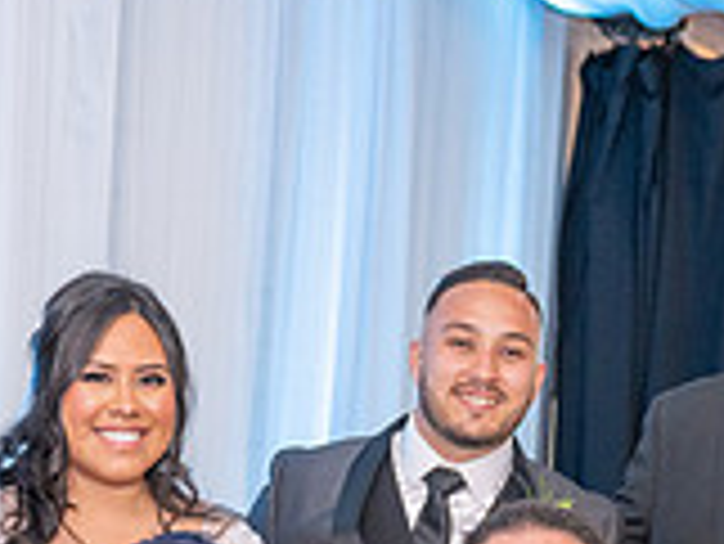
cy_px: 803
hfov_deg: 23.5
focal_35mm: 83
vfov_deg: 16.3
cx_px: 319
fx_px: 1737
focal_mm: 24
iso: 1000
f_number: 3.2
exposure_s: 1/160
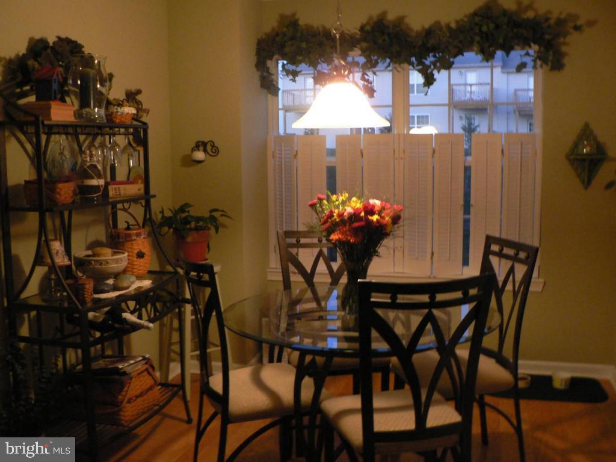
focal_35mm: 36
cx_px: 308
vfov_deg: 39.7
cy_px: 231
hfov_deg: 51.4
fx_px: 641
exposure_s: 1/4
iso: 200
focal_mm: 6
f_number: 2.8
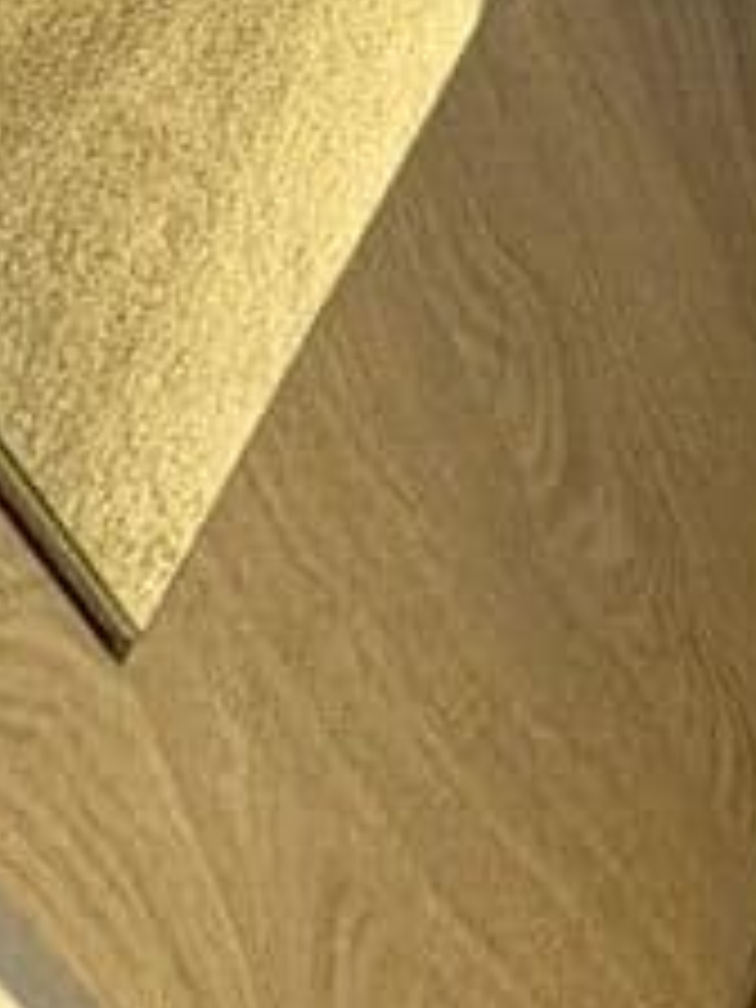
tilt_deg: -28.7
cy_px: -2214
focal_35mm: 100
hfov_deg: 12.0
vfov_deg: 10.6
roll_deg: +1.1
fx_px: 2912
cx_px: 1791
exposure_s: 1/100
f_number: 2.2
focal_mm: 2.22
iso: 80
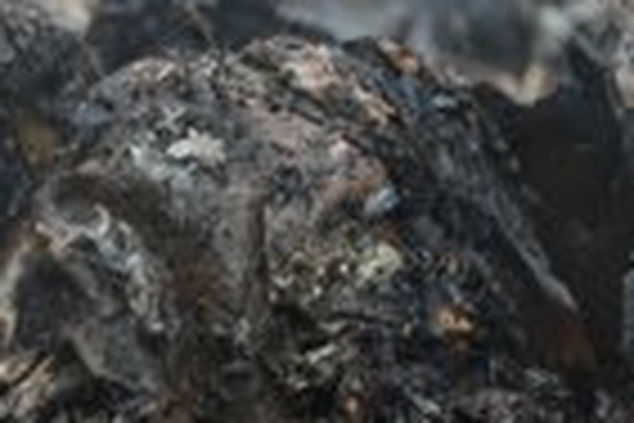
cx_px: -198
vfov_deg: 6.9
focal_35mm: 198
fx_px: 3487
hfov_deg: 10.2
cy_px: 349
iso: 320
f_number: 2.8
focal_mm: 70
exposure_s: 1/100
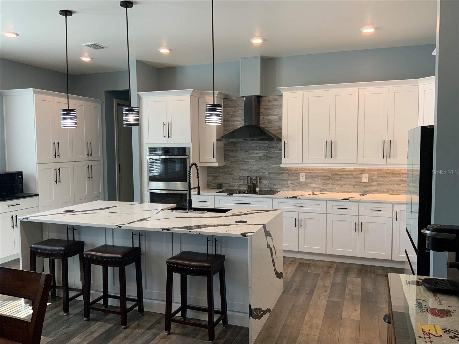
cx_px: 230
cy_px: 172
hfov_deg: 61.7
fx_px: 385
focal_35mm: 29
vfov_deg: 48.2
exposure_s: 1/120
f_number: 1.8
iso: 64
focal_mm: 3
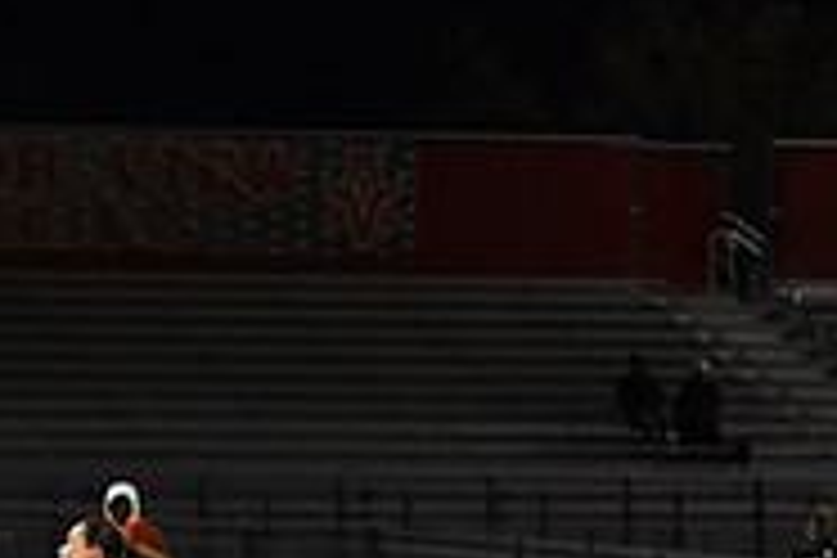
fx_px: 7114
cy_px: 682
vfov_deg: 4.5
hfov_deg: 6.7
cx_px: -9
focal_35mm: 306
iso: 3200
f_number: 2.8
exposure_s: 1/640
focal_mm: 98
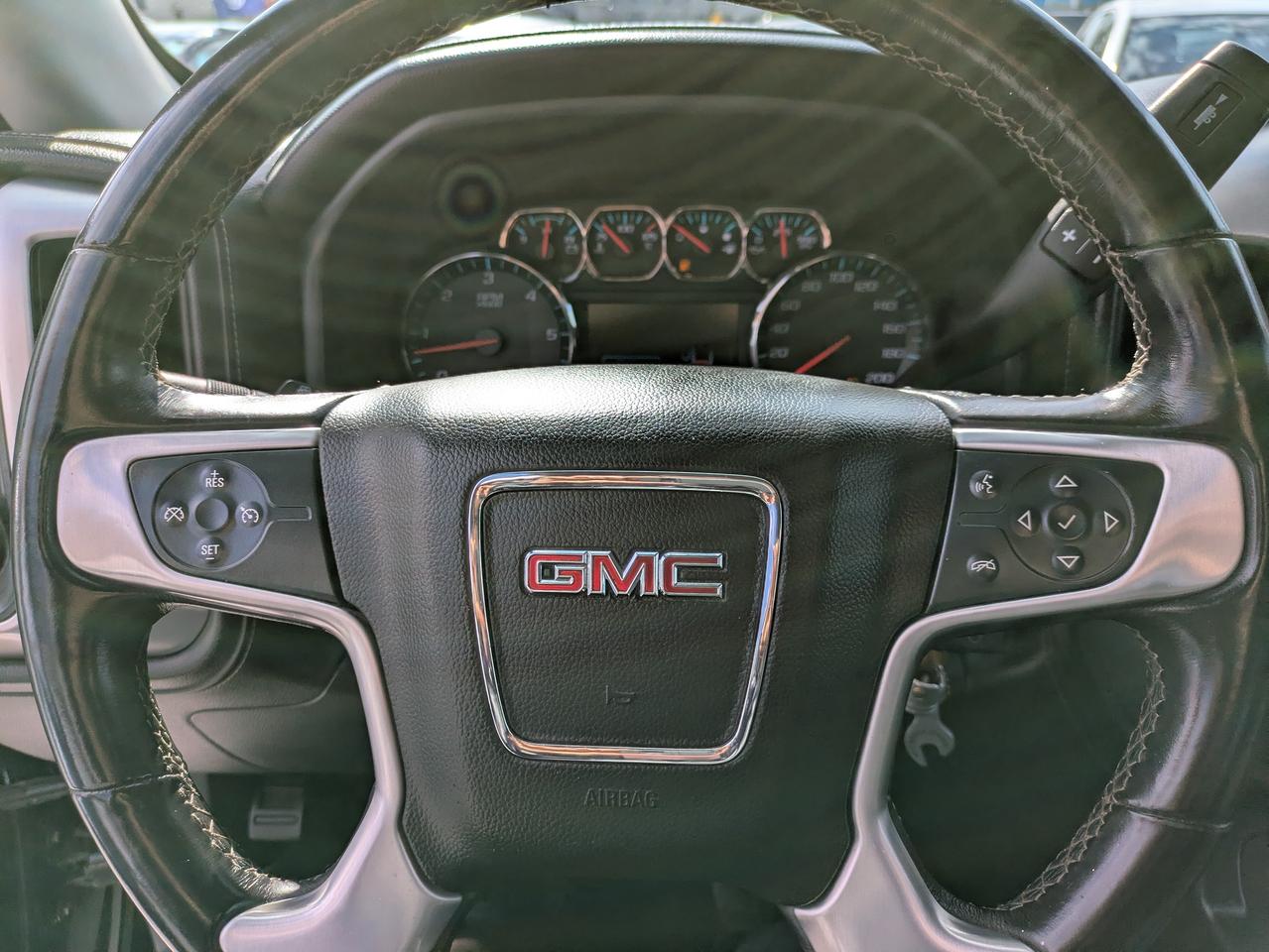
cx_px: 634
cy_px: 476
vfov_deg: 54.9
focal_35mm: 25
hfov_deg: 69.4
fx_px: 917
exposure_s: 1/1513
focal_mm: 5.43
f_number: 1.89
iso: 57
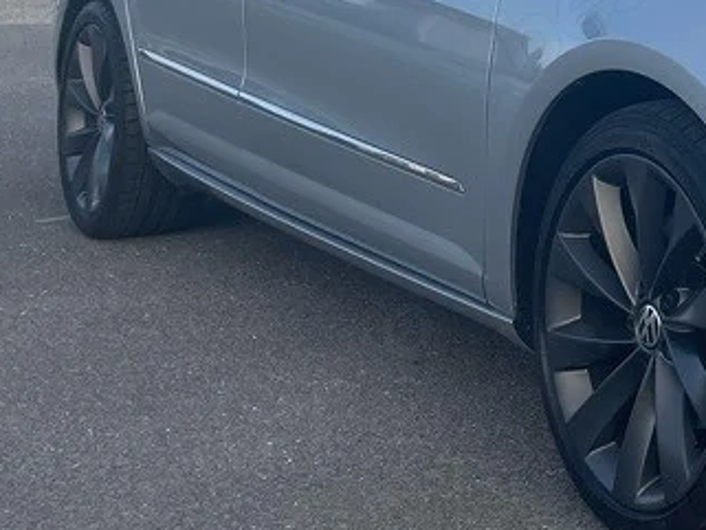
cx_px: 911
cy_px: -75
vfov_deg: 17.5
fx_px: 1653
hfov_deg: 21.8
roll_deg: -0.7
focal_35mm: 81
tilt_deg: -1.2
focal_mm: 4.2
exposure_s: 1/1304
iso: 32
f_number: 1.6
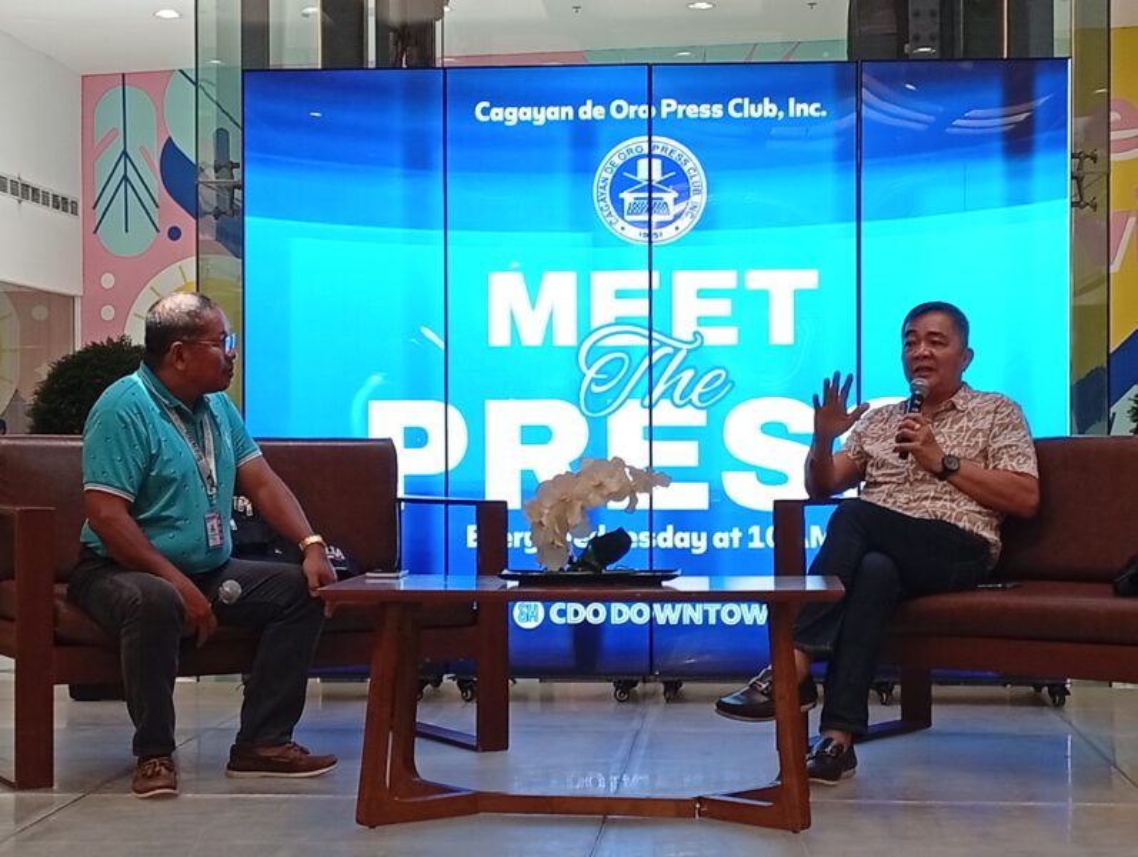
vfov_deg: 20.8
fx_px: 2337
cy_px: 428
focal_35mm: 71
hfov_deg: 27.4
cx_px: 569
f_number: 1.8
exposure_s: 1/60
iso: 146
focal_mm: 3.98
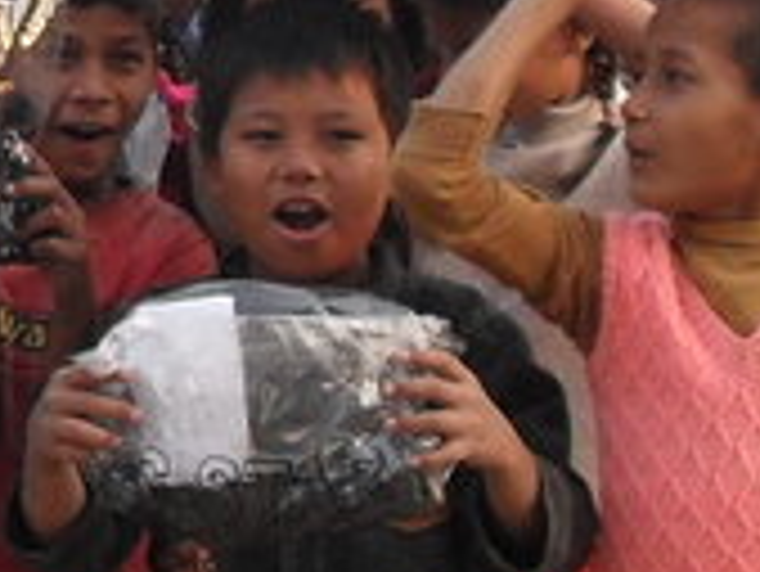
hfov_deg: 8.9
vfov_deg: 7.0
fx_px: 4658
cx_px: -634
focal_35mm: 212
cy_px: 311
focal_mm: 6.2
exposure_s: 1/125
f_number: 2.8
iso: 100
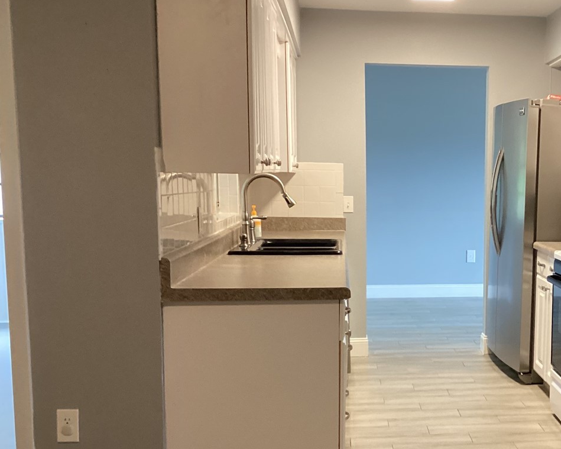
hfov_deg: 35.3
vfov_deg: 29.6
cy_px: 283
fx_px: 847
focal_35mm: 51
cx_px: 463
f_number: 2.4
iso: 400
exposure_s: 1/60
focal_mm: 3.3
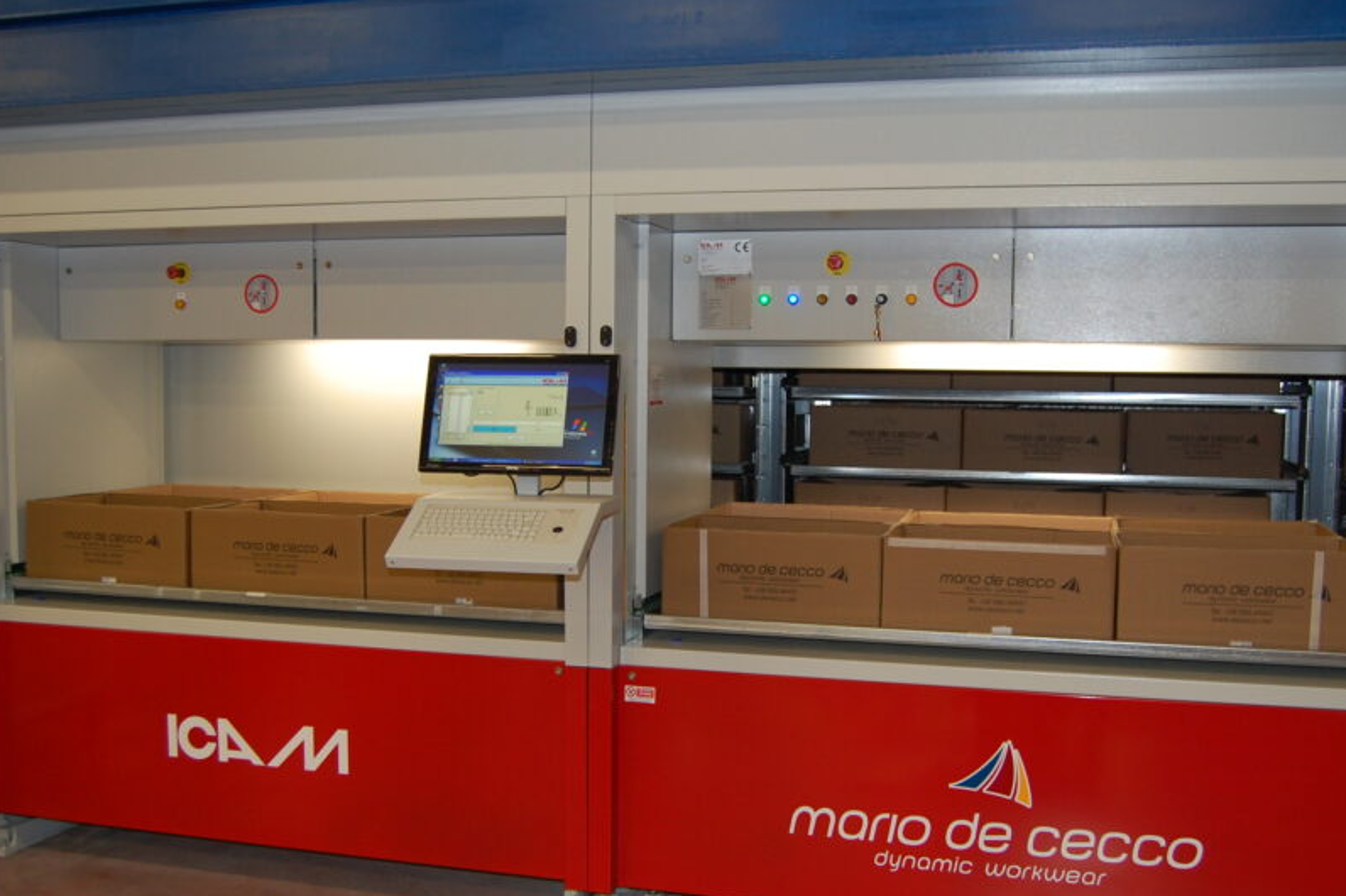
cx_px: 681
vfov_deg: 36.2
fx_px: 1369
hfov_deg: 52.3
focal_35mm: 37
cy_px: 503
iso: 400
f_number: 3.5
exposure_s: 1/60
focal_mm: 19
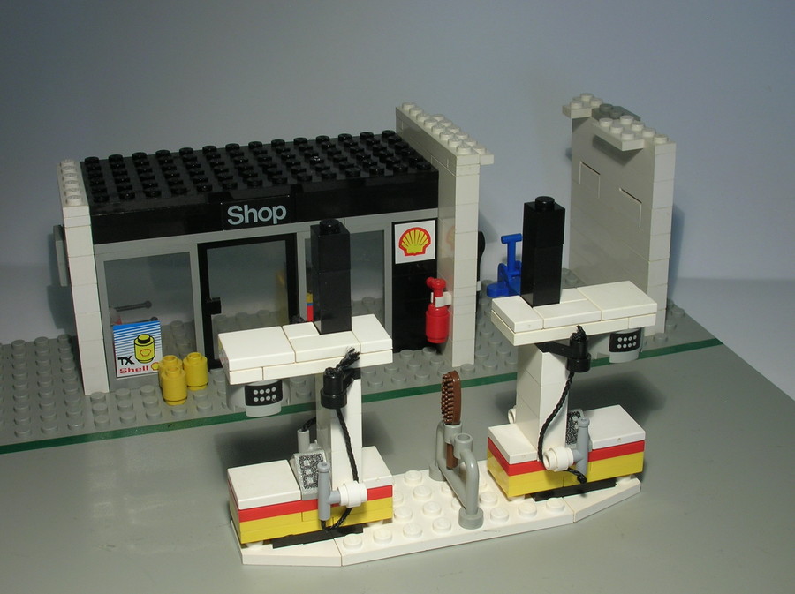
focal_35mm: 50
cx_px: 398
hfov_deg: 38.2
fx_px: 1147
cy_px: 297
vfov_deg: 29.1
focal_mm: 8.4
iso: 50
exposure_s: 1/12
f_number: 5.6
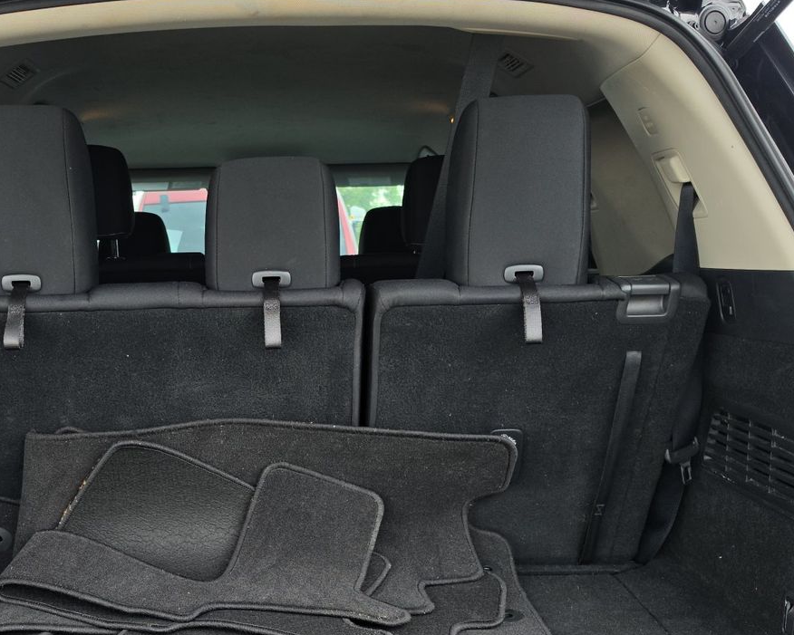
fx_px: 964
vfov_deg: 35.9
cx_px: 287
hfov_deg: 44.3
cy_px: 449
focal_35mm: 41
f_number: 1.4
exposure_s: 1/121
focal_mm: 6.5
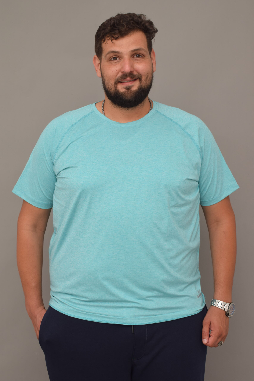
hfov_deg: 26.5
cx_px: 127
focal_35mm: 51
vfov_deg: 38.9
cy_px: 190
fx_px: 539
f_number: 9
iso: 320
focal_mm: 34
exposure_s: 1/125
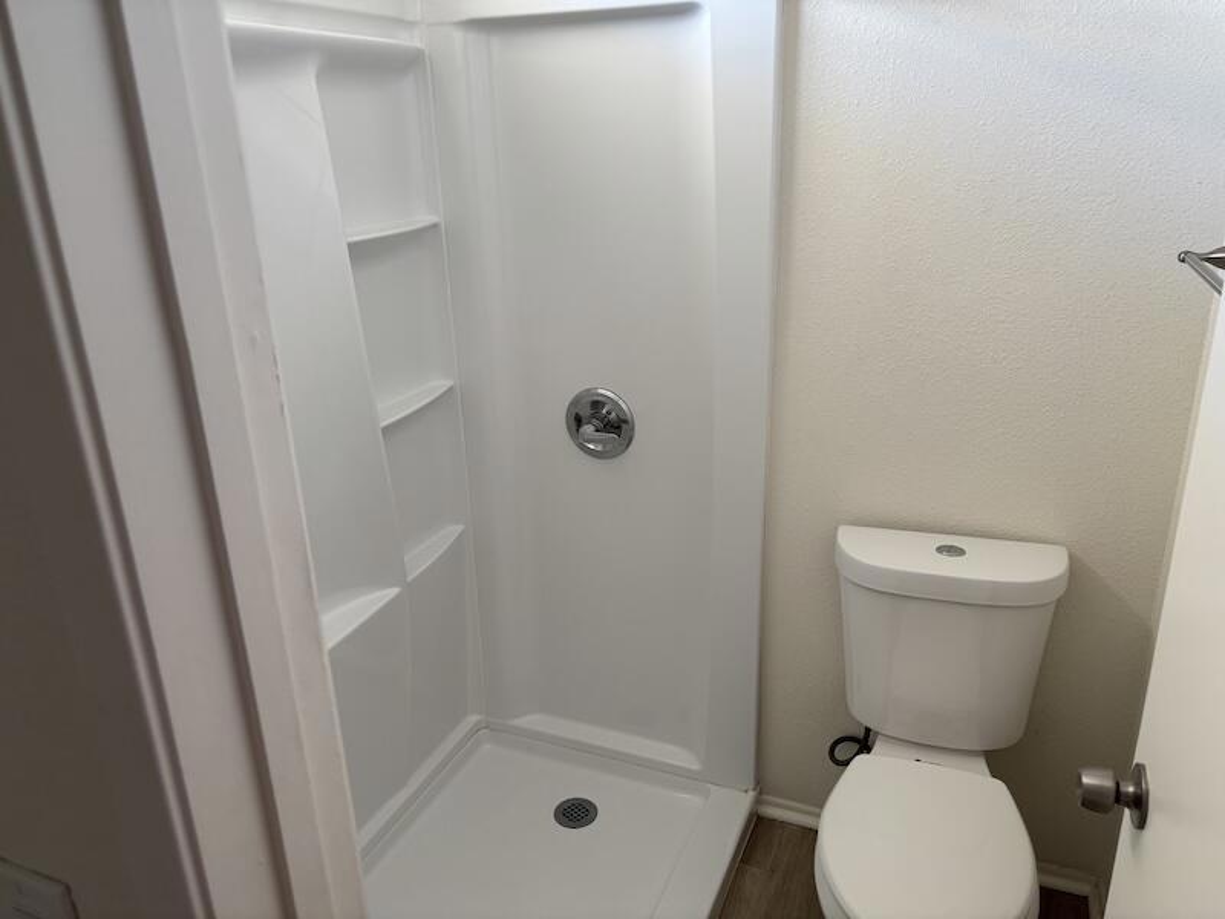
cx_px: 612
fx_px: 920
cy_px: 460
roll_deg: +1.4
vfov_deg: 53.1
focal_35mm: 26
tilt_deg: -19.6
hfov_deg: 67.3
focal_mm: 5.96
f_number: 1.6
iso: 125
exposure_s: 1/121
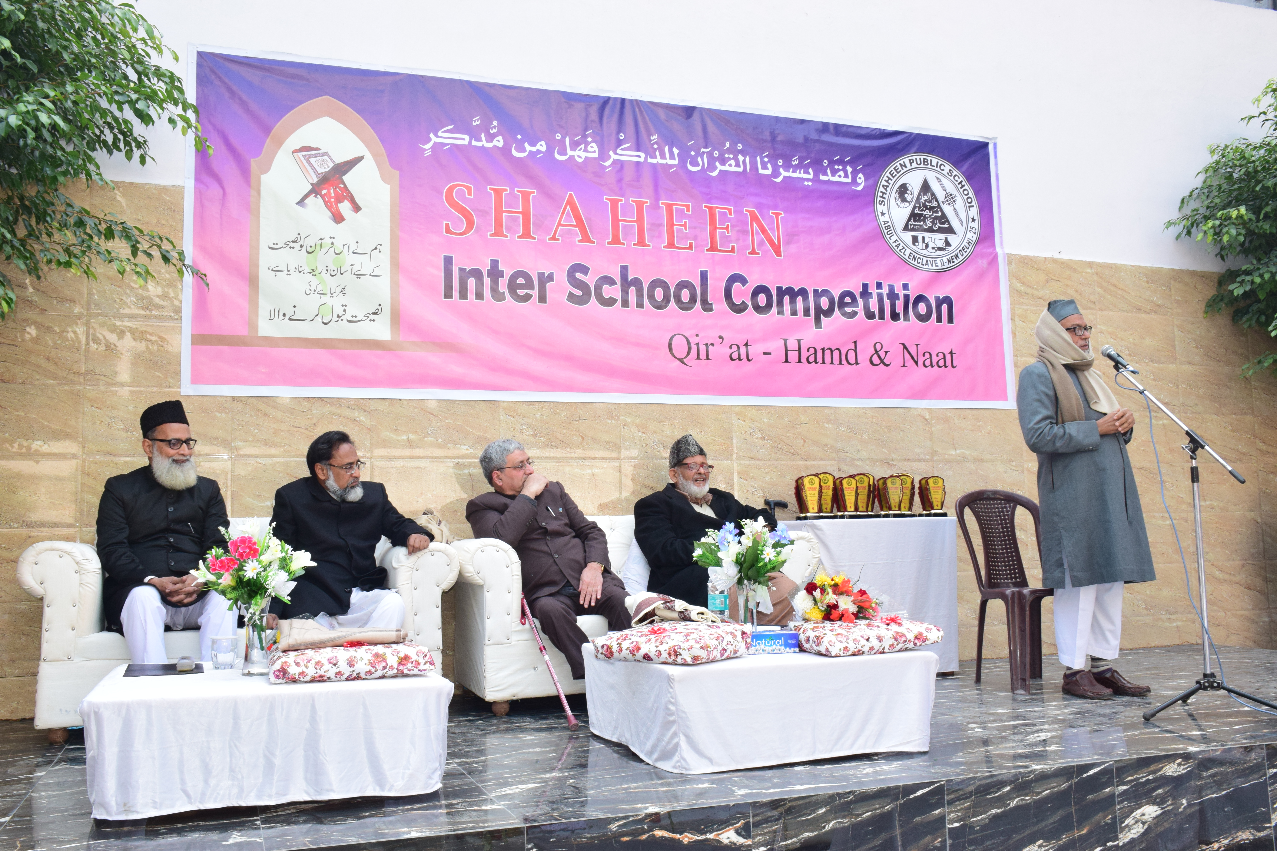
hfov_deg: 57.2
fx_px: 1170
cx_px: 638
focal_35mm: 33
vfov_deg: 40.0
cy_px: 426
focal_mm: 22
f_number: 11
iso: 800
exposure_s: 1/125
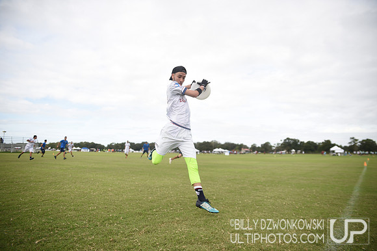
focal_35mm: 40
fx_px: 419
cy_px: 126
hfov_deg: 48.5
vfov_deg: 33.4
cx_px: 188
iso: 100
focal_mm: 40
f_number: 2.8
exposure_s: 1/1000
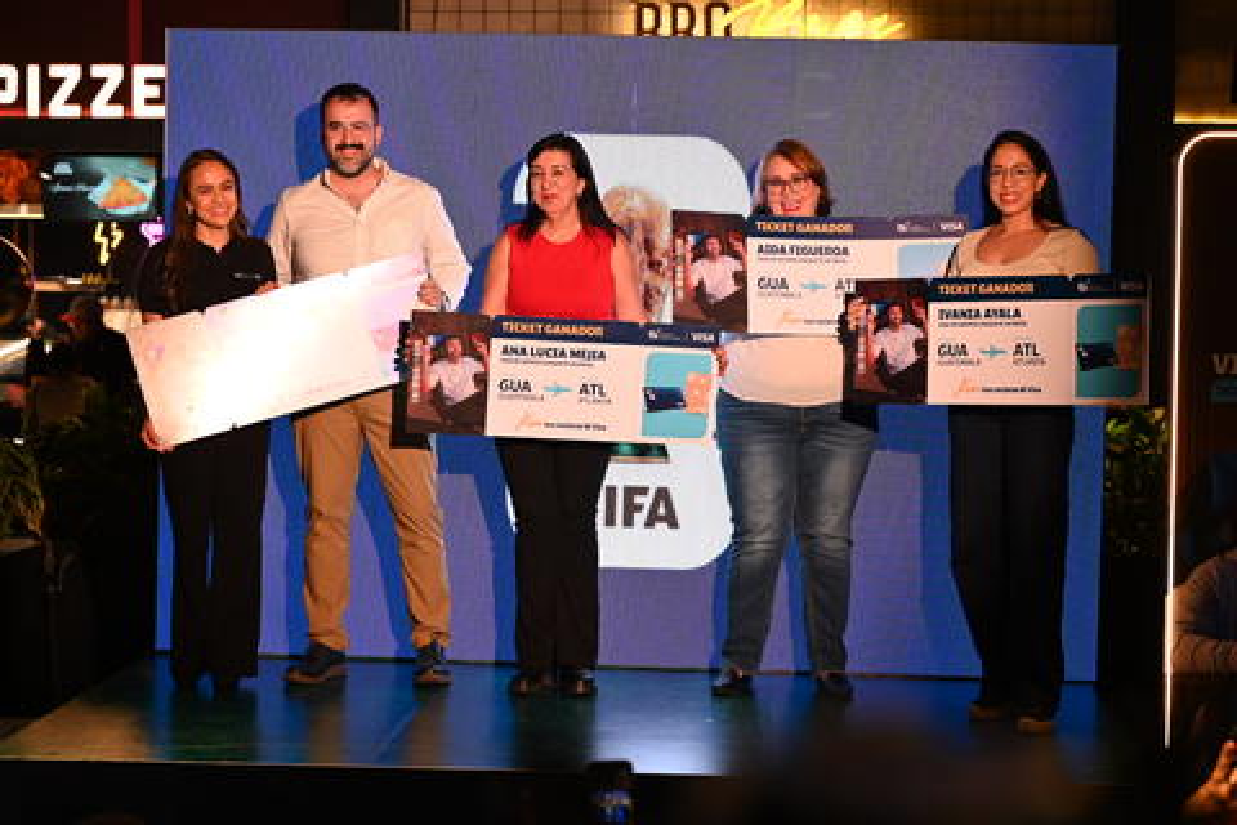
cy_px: 412
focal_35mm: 80
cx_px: 618
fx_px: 2749
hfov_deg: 25.4
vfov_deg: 17.1
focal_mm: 80
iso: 280
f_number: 4
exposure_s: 1/60
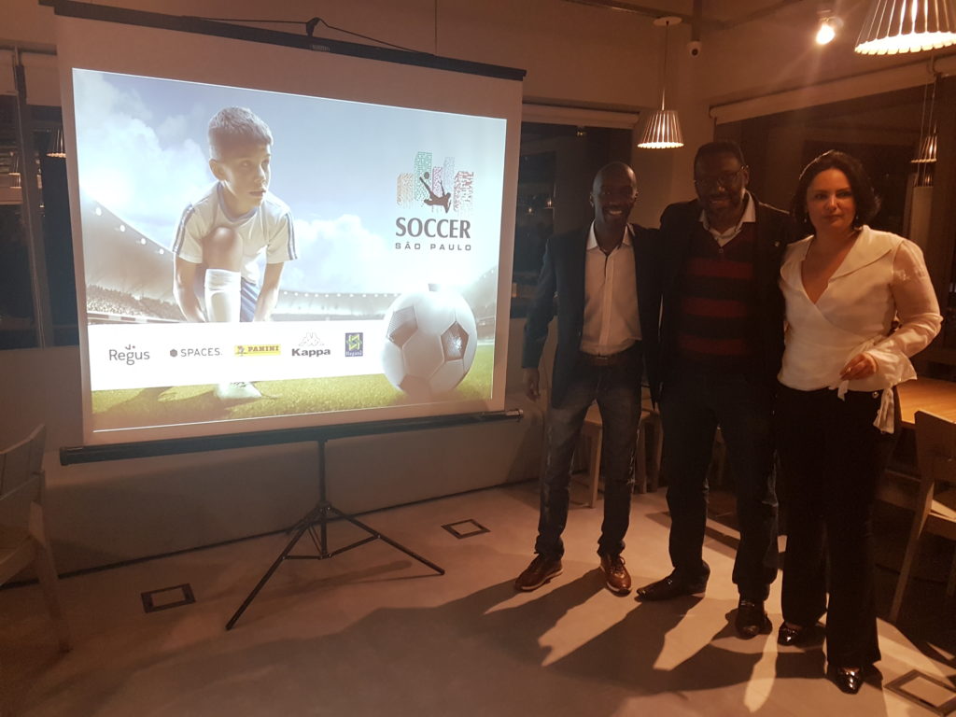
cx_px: 478
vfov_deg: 53.1
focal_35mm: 26
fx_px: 718
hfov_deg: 67.3
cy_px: 358
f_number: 1.7
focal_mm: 4.2
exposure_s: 1/30
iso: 160
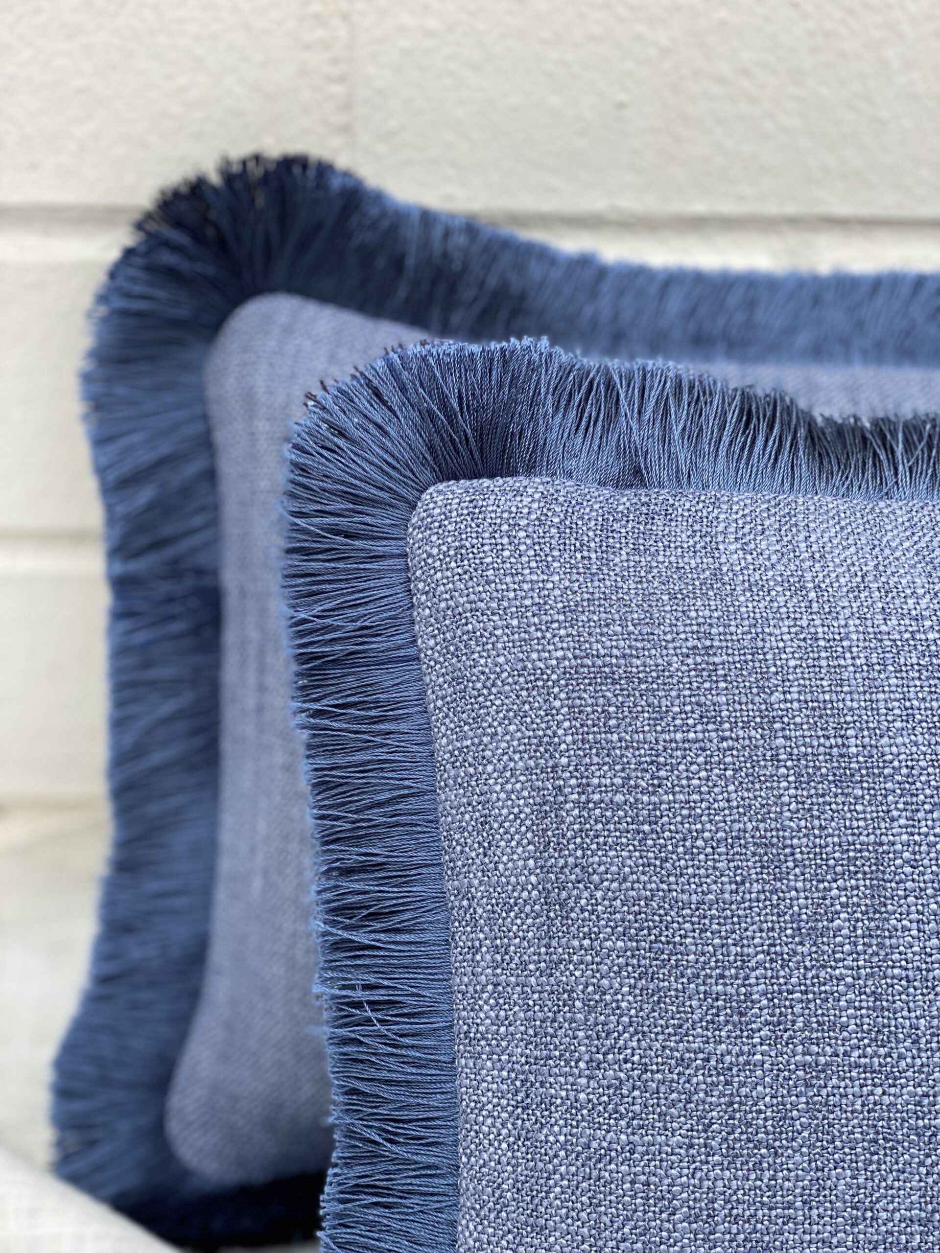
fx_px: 1883
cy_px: 626
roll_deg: -1.5
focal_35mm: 52
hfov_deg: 28.0
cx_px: 470
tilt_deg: -25.9
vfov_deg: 36.8
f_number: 2
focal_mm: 6
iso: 32
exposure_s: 1/122
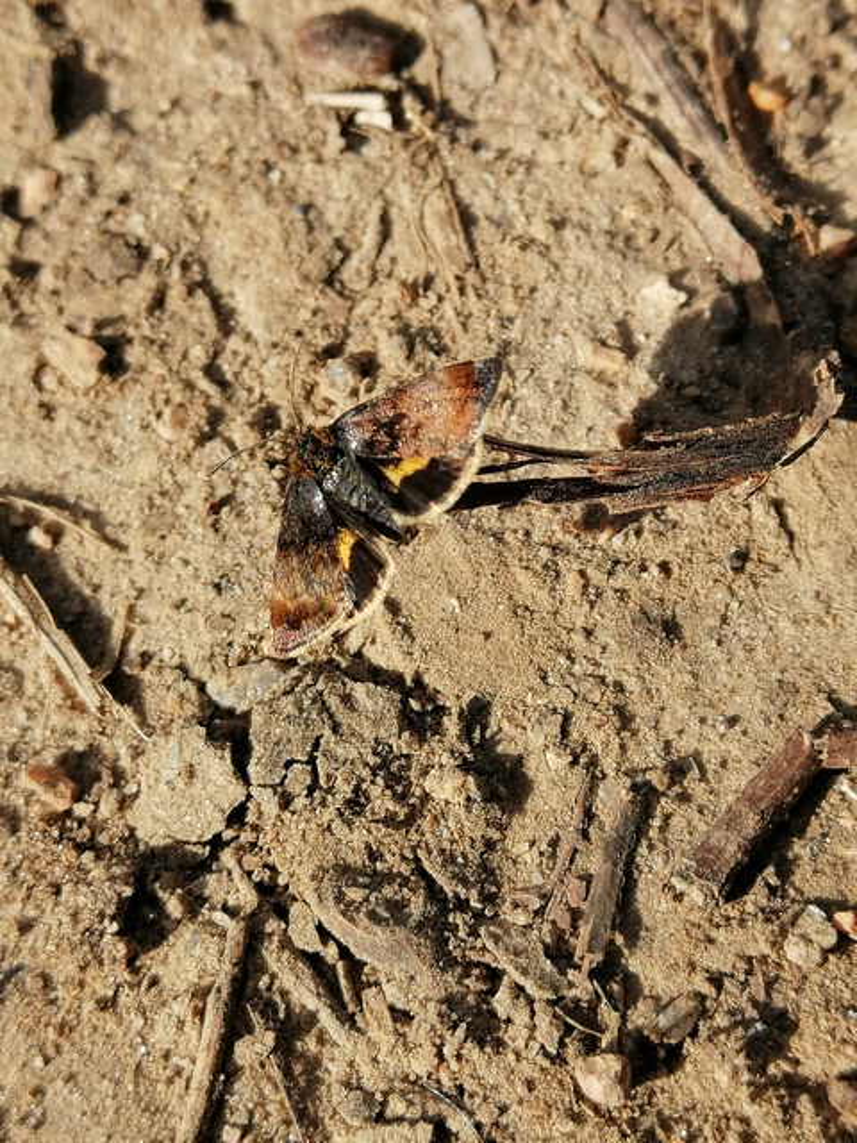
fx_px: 2179
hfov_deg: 22.3
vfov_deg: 29.4
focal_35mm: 66
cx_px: 428
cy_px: 572
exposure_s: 1/790
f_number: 1.8
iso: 50
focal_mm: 3.95
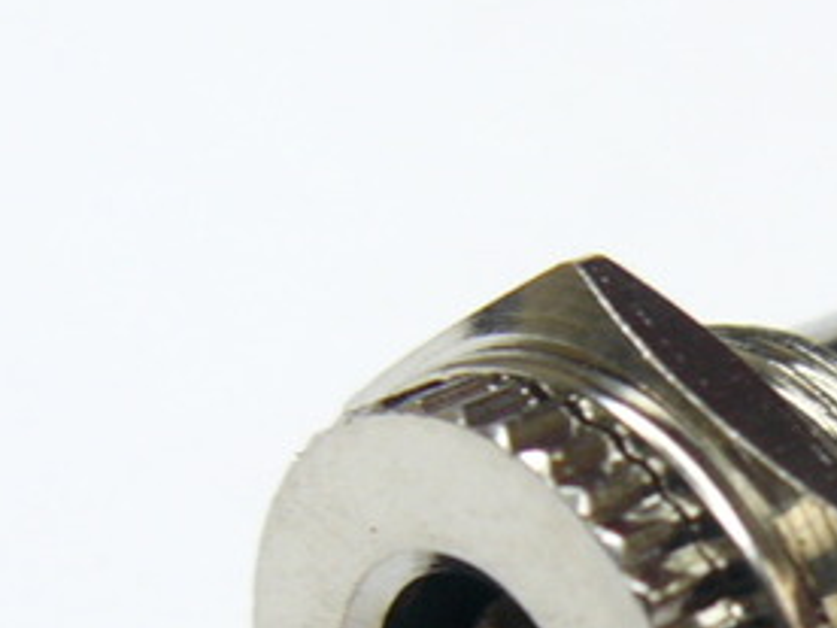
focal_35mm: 150
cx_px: 707
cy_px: 634
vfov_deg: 9.8
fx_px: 3627
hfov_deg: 13.1
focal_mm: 7.6
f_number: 3.2
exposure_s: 1/25
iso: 100
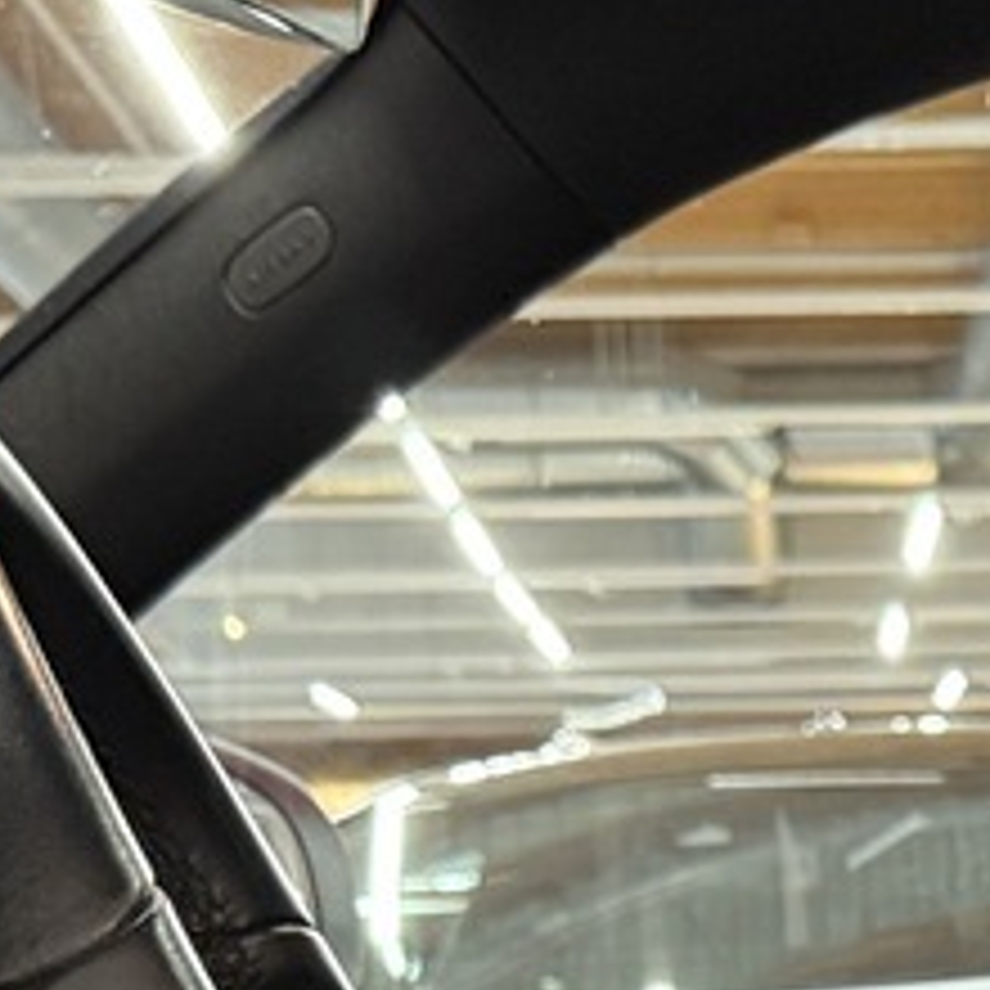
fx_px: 4498
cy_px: 2025
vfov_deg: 11.3
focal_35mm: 139
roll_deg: +1.5
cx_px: 1166
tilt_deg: -11.9
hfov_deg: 12.3
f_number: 1.78
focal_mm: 6.76
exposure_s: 1/50
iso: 400
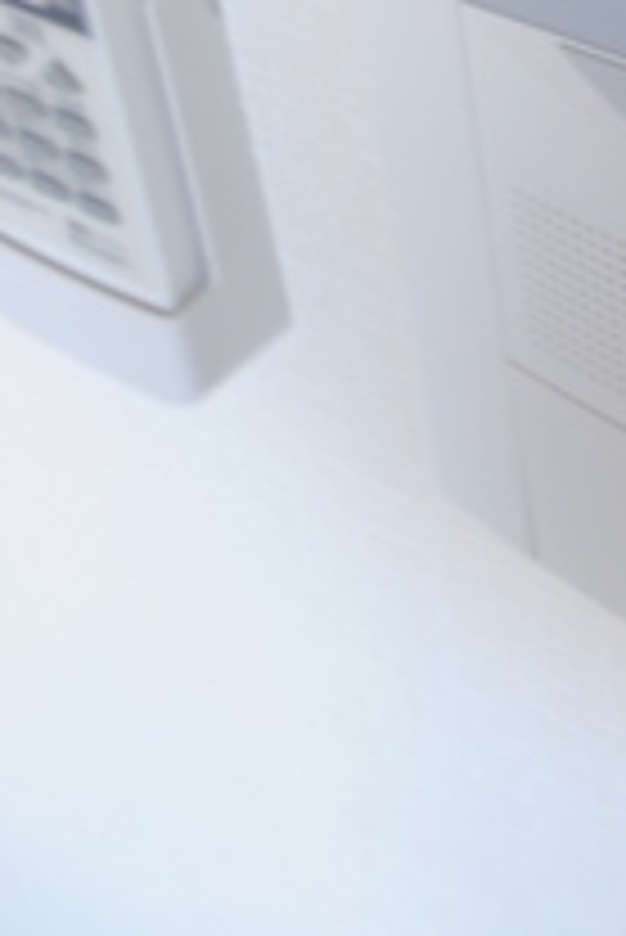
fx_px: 1927
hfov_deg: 17.3
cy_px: -396
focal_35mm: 74
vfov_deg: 23.1
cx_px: 811
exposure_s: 1/4
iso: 100
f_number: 5.6
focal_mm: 16
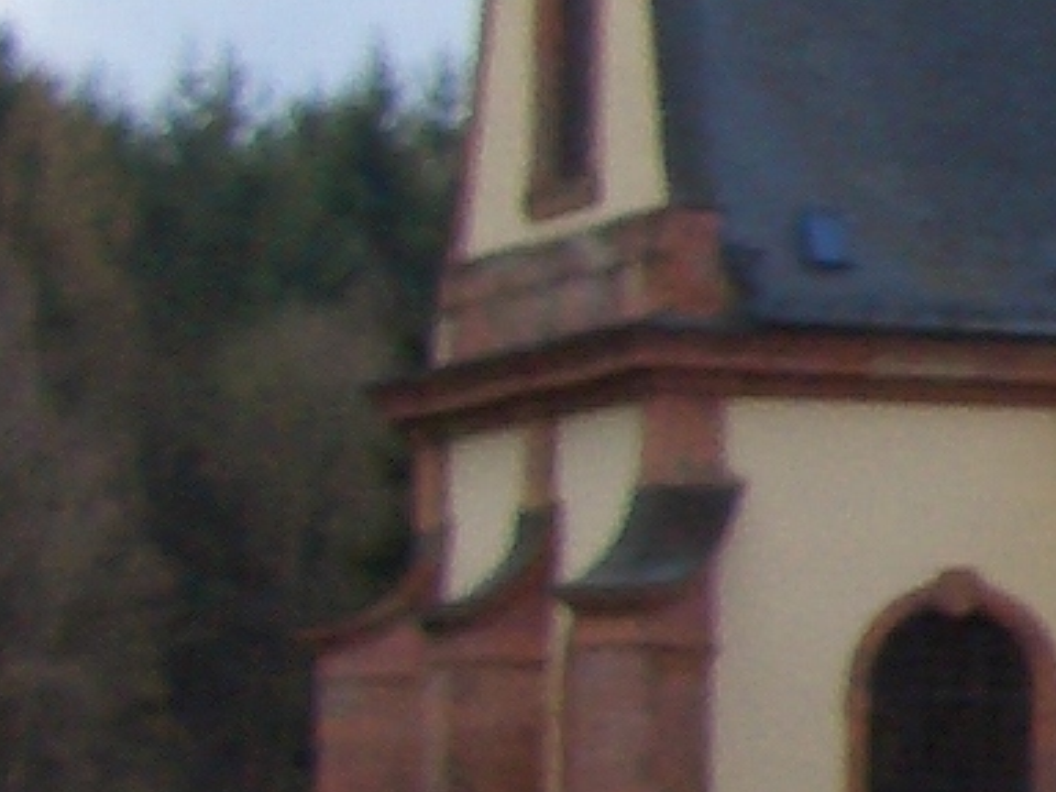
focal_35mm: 273
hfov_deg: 6.8
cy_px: 316
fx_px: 8328
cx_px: 2717
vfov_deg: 5.4
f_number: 4.6
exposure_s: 1/200
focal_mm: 6.8
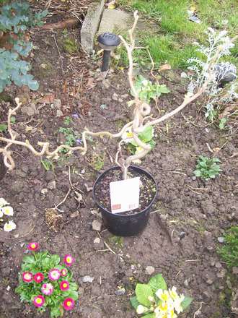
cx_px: 119
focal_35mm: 36
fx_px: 330
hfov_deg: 39.7
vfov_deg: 51.4
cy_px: 159
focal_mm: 6
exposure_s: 1/64
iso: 80
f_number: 2.7
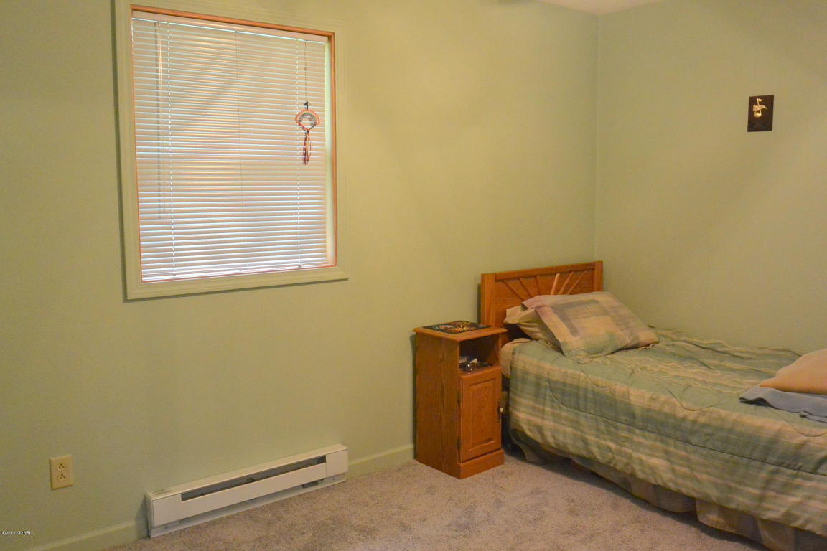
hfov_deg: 60.3
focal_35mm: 31
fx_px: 712
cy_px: 276
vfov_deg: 42.3
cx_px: 414
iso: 800
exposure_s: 1/60
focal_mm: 11.8
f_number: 3.8
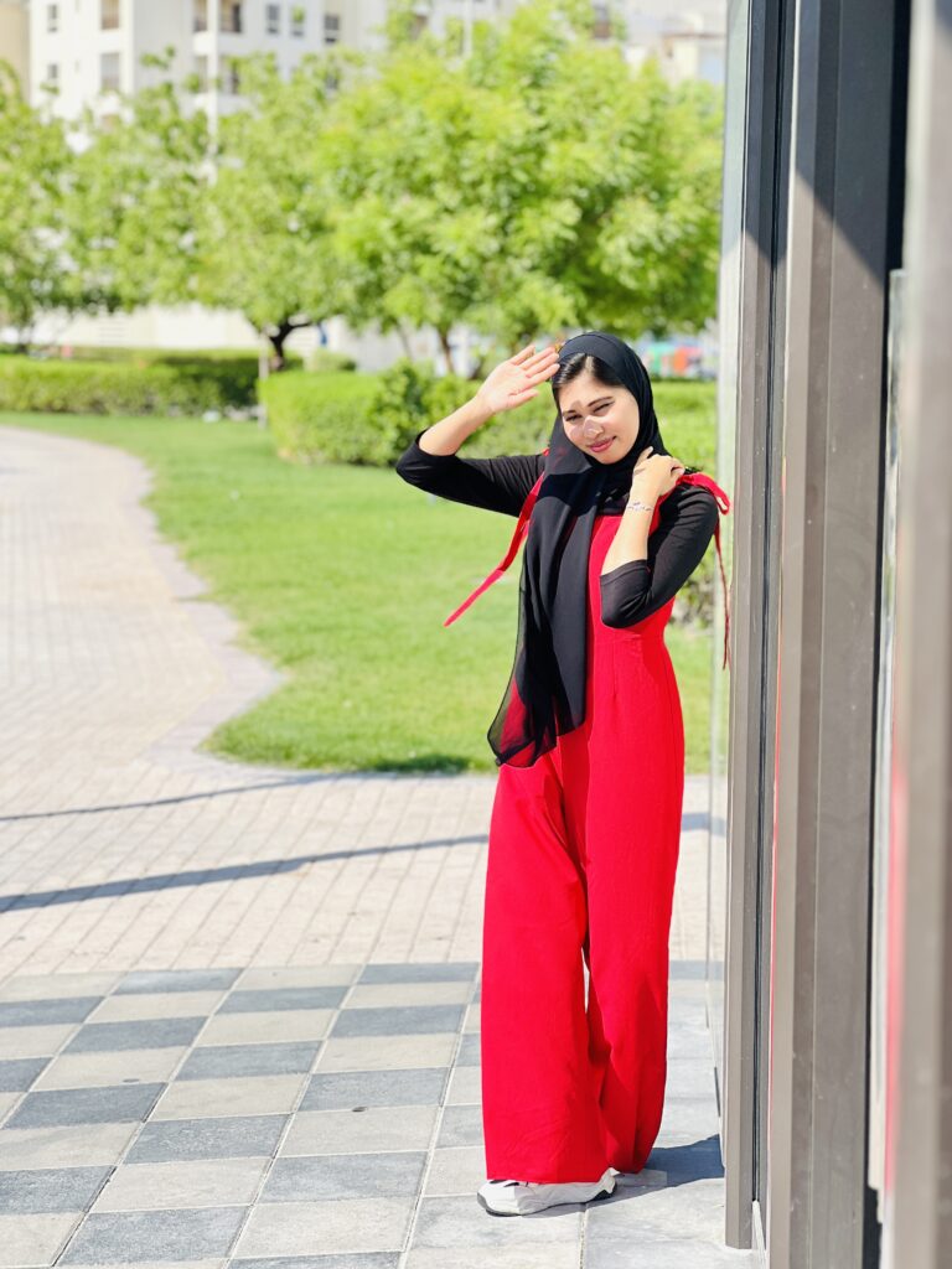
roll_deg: +0.2
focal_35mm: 77
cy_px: 634
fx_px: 2824
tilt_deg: -5.3
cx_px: 476
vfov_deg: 25.3
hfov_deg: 19.1
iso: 32
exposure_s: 1/550
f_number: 2.8
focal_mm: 9
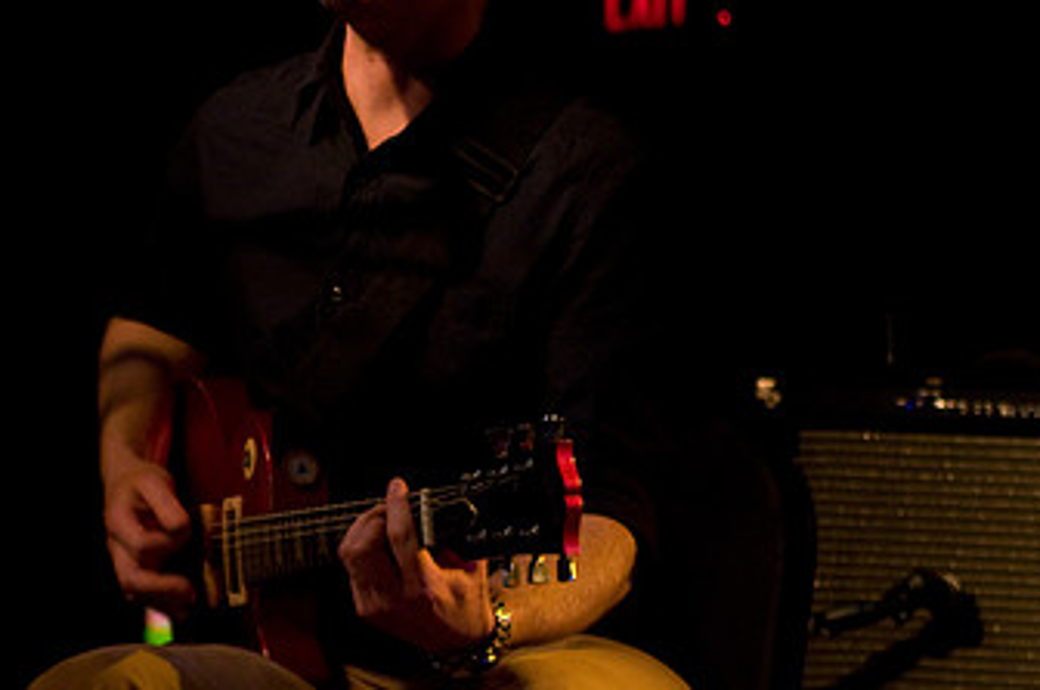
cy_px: 147
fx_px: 5221
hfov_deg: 11.3
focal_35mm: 181
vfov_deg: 7.6
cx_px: 248
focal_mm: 70
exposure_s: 1/80
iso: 1000
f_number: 2.8
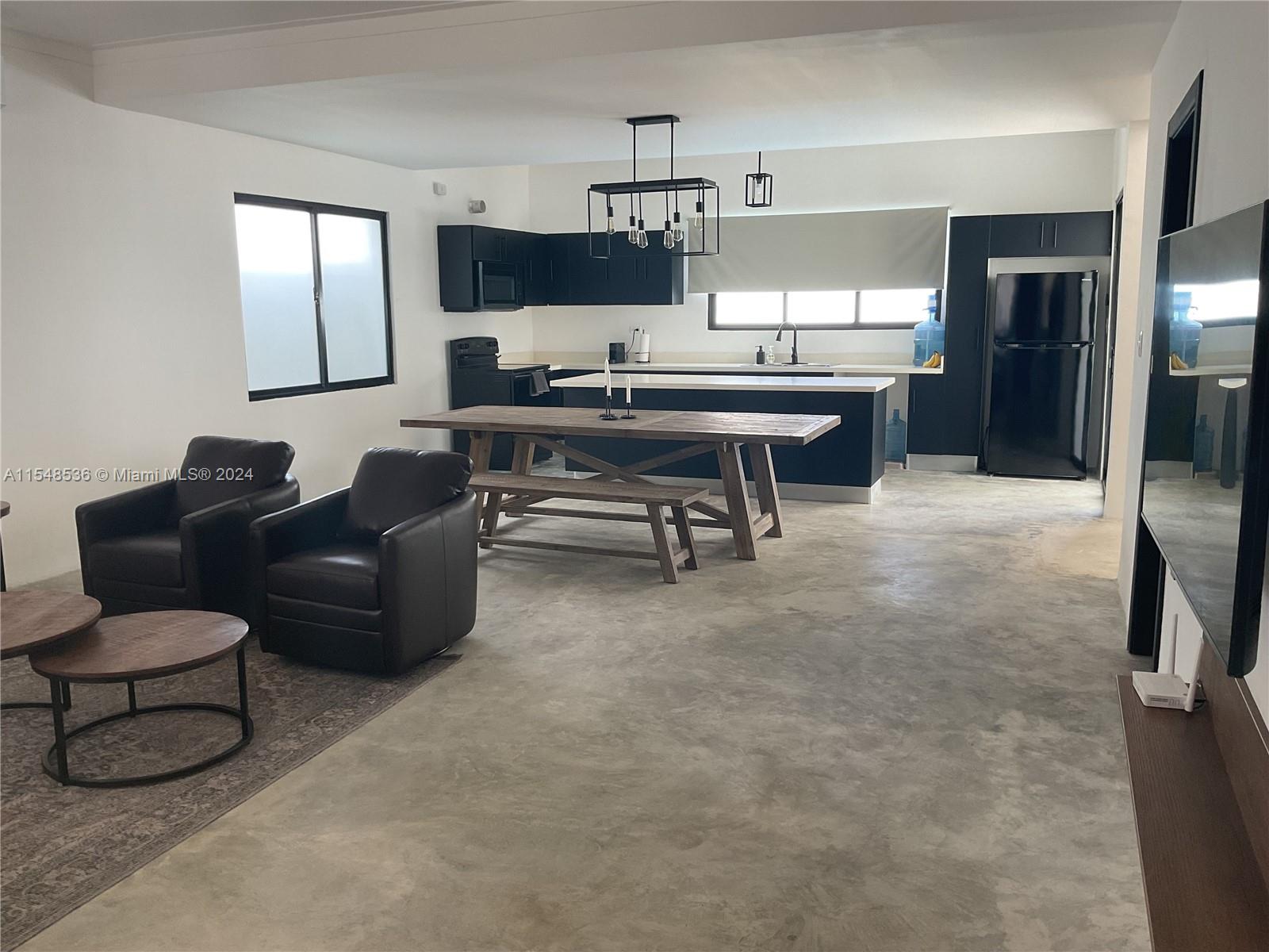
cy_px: 476
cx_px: 634
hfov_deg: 61.7
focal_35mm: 29
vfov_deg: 48.2
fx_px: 1063
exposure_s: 1/120
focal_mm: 3
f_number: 1.8
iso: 64
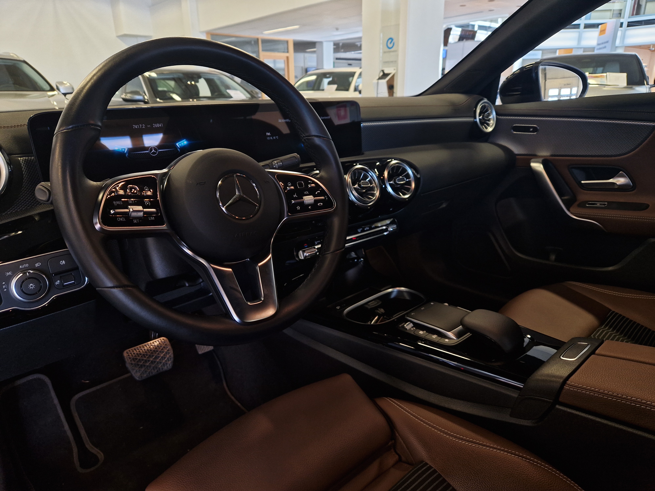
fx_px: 435
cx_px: 328
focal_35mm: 23
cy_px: 246
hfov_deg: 73.9
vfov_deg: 58.9
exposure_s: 1/50
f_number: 1.8
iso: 80
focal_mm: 5.4
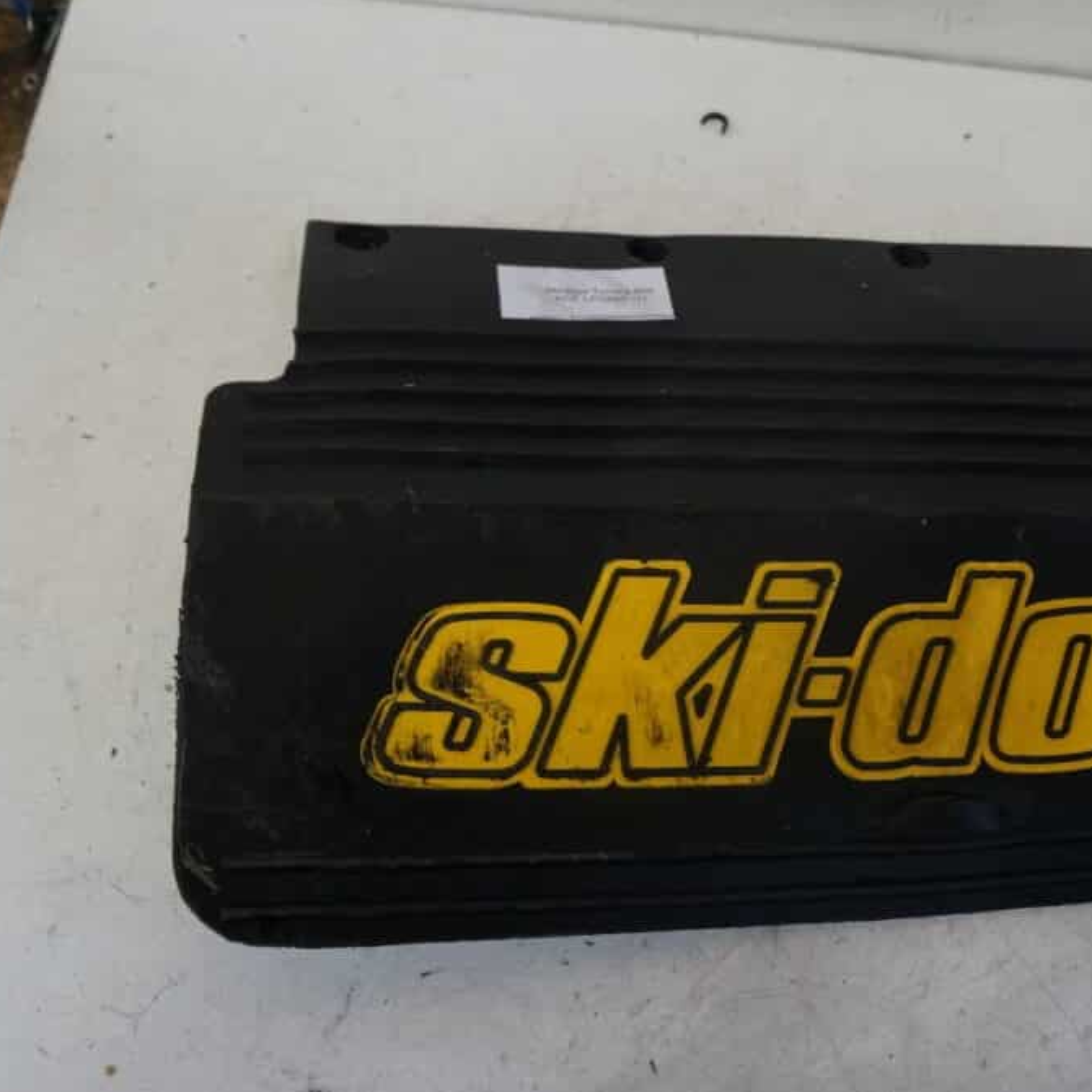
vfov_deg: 42.8
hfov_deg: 42.2
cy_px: 552
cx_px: 738
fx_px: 1392
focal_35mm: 39
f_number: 4
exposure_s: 1/60
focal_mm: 20
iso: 1250
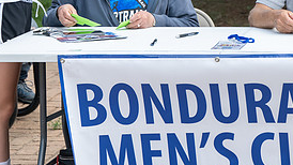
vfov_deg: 5.9
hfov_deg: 10.4
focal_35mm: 206
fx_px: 1600
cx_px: 214
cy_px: -25
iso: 320
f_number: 5
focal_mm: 70
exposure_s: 1/250
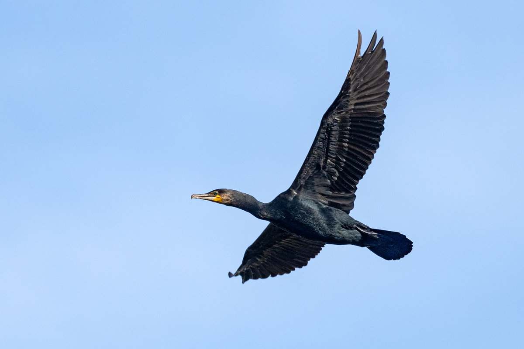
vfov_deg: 1.5
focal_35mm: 900
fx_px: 13099
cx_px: 262
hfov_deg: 2.3
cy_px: 174
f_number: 7.1
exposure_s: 1/1600
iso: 560
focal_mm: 600
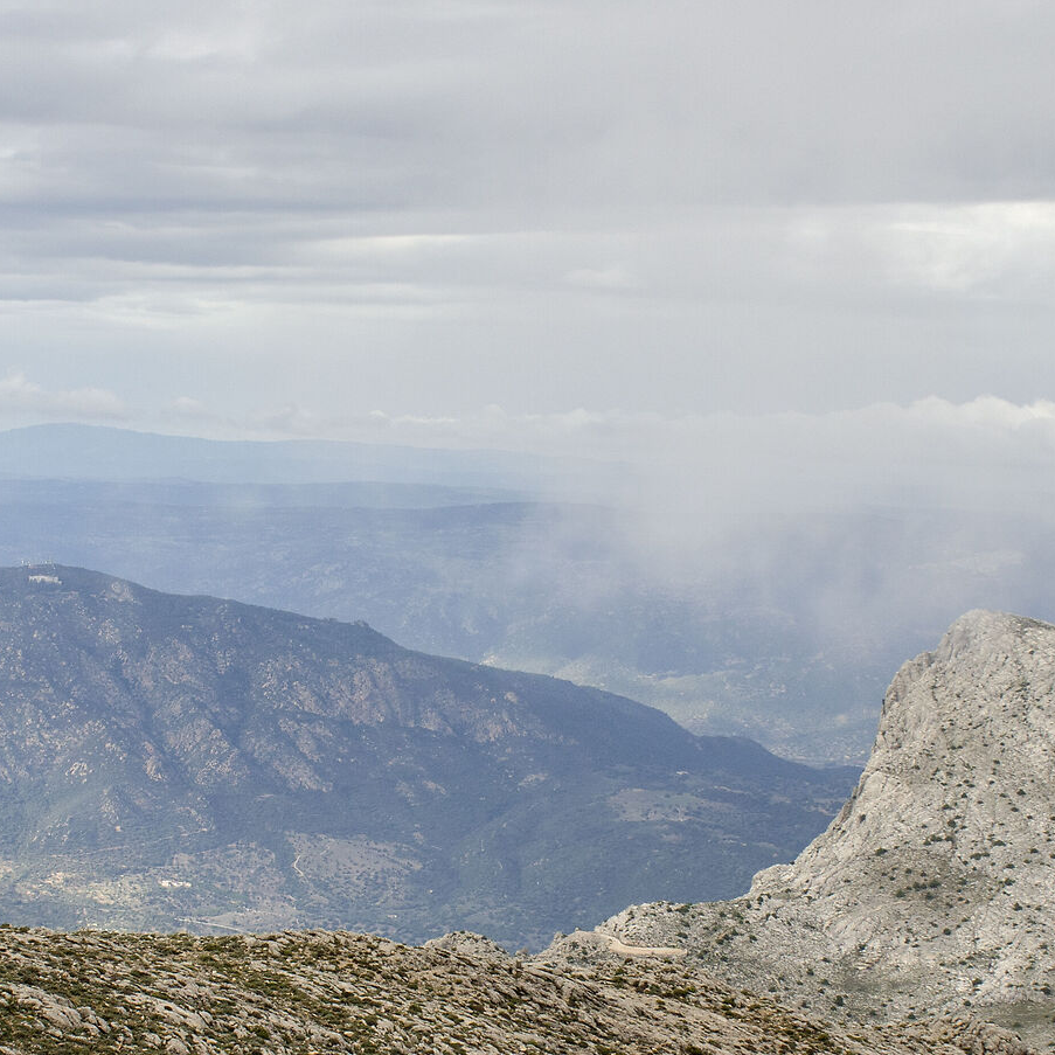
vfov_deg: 15.1
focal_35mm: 115
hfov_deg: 15.2
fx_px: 3965
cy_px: 610
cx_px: 460
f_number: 8
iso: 250
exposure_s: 1/400
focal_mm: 34
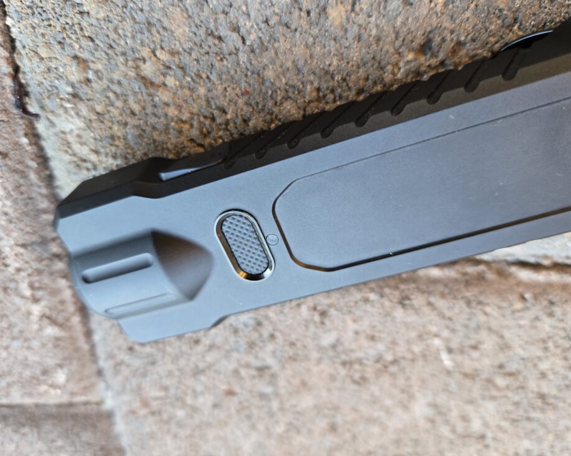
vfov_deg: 56.8
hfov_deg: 68.1
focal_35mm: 25
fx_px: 422
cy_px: 219
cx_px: 284
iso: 400
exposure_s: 1/120
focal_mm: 5.4
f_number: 1.8
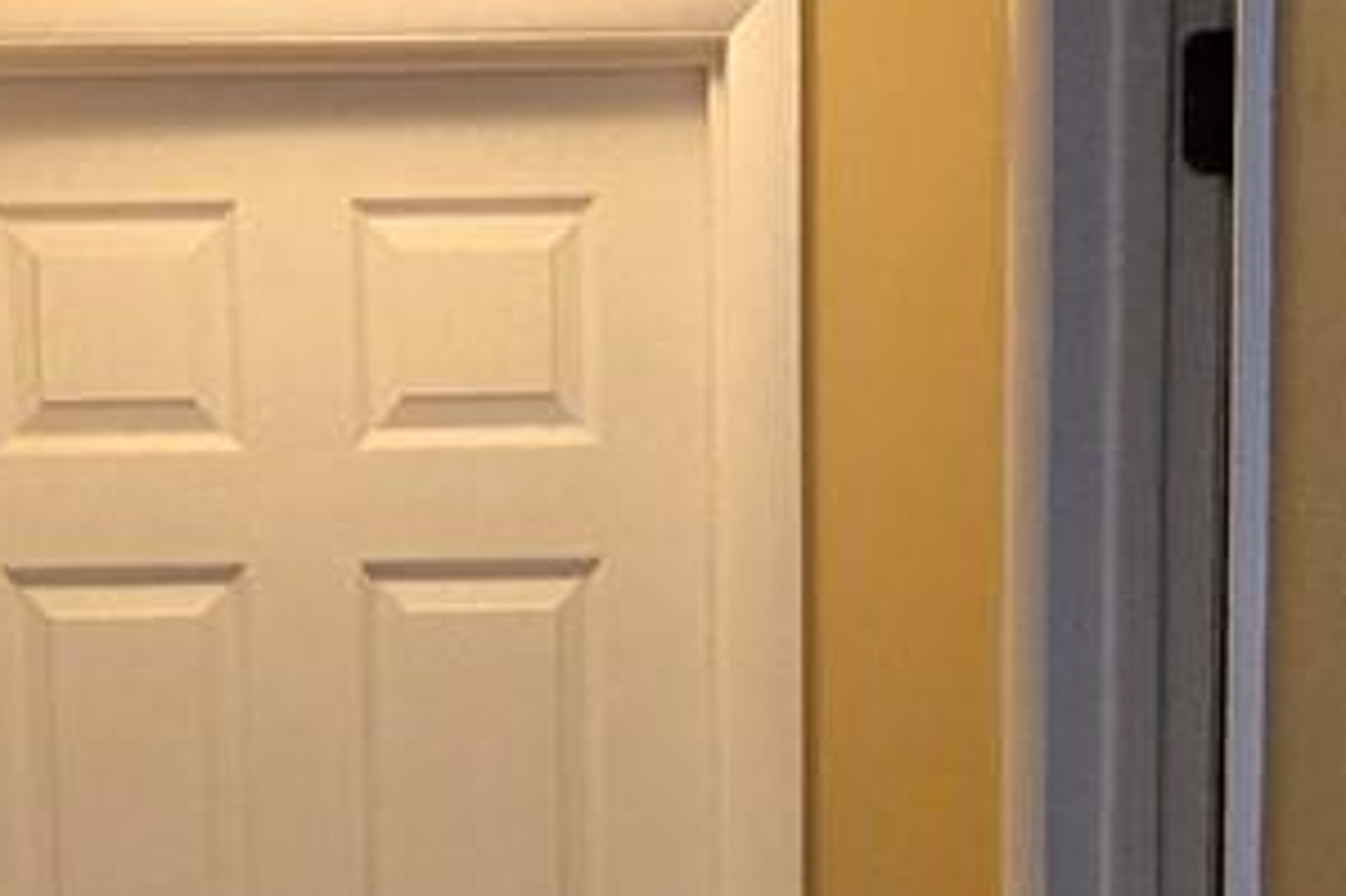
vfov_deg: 9.9
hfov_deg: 16.0
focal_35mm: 128
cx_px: 513
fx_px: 4783
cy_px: 1783
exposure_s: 1/120
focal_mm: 5.4
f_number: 1.8
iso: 800
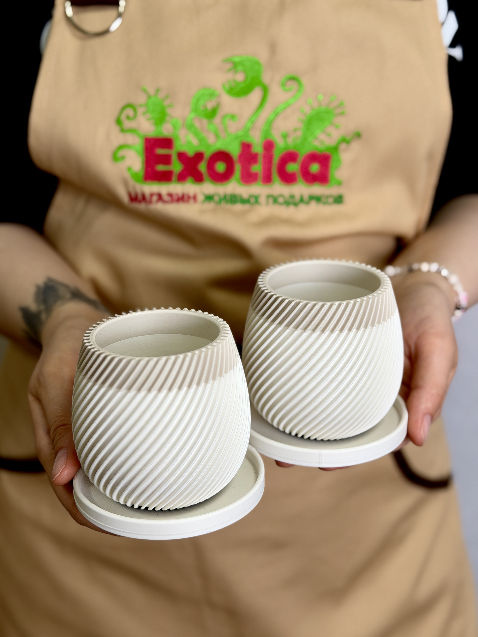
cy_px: 320
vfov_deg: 38.2
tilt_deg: -21.4
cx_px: 240
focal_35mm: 50
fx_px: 921
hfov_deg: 29.1
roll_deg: -0.9
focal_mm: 6.76
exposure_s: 1/290
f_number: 1.78
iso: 64
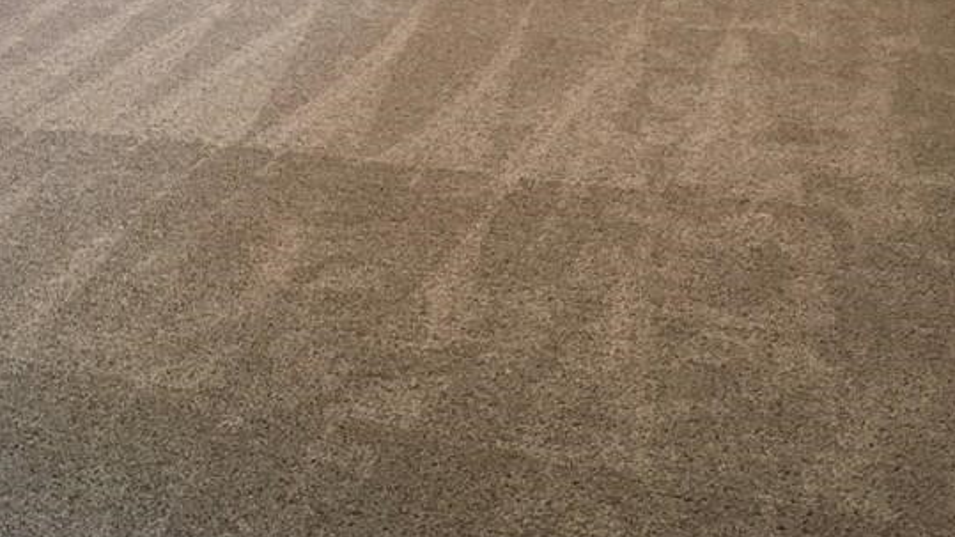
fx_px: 1519
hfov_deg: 33.4
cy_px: -96
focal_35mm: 60
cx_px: 126
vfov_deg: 19.0
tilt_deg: -11.3
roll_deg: +4.0
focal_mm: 4.15
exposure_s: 1/30
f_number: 2.2
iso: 125
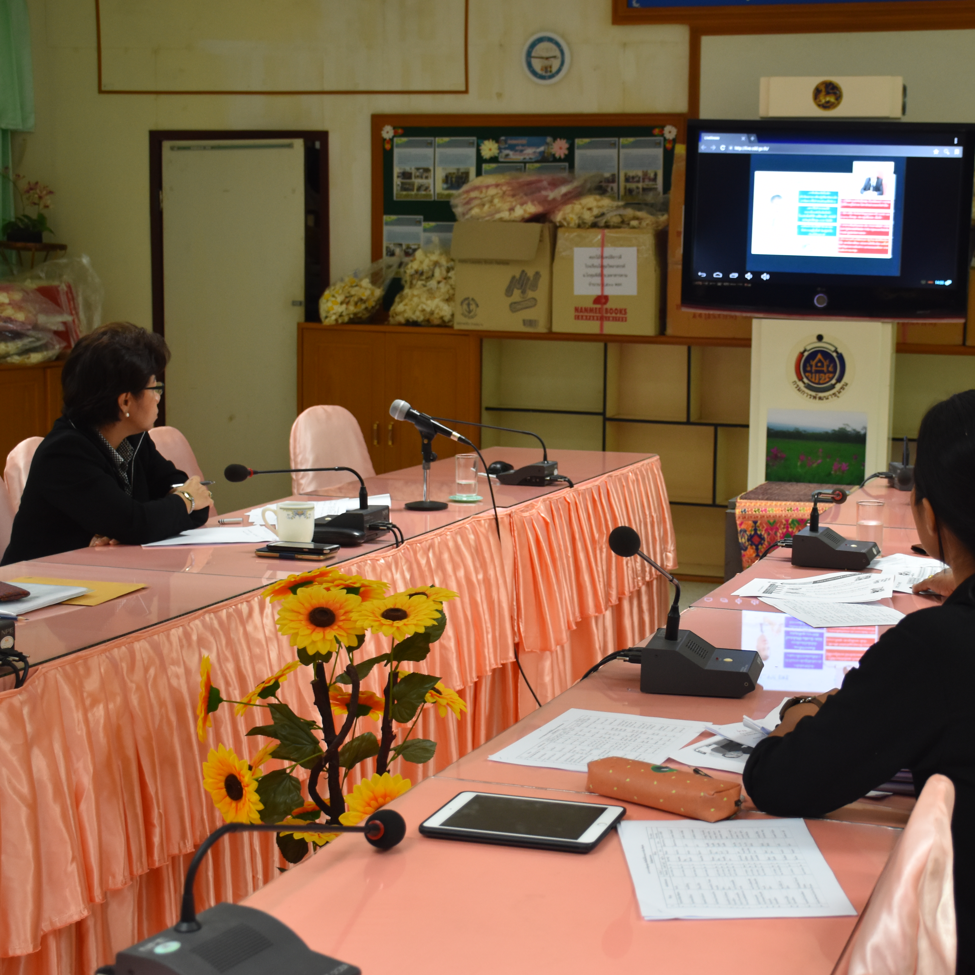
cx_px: 675
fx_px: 1678
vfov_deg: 32.4
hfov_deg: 32.1
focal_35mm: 53
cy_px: 480
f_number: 4
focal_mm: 27
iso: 800
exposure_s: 1/60
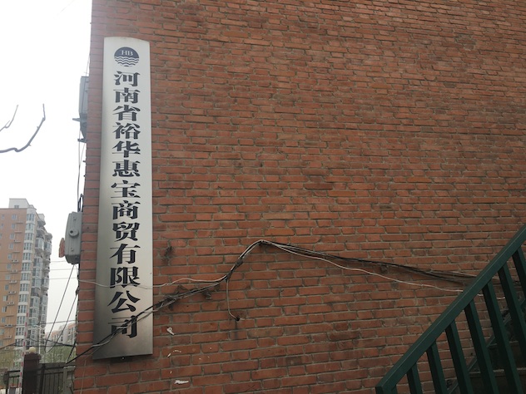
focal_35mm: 29
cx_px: 263
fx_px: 441
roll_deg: +6.9
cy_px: 197
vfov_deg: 48.2
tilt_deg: +21.5
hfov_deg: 61.7
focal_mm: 4.15
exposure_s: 1/651
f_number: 2.2
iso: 25
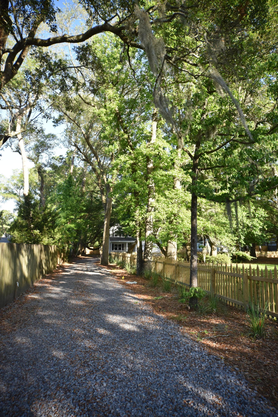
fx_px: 278
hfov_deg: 53.1
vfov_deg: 73.7
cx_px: 139
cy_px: 208
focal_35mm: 24
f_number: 11
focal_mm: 24
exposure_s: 1/500
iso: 2000
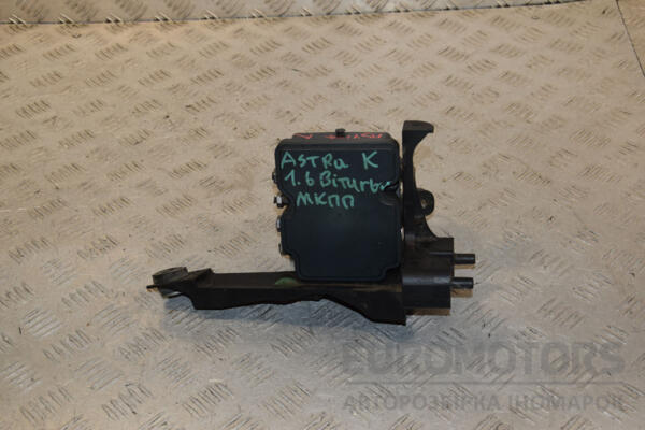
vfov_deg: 23.8
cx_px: 322
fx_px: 1021
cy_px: 215
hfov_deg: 35.1
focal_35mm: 57
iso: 800
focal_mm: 38
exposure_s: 1/200
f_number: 8
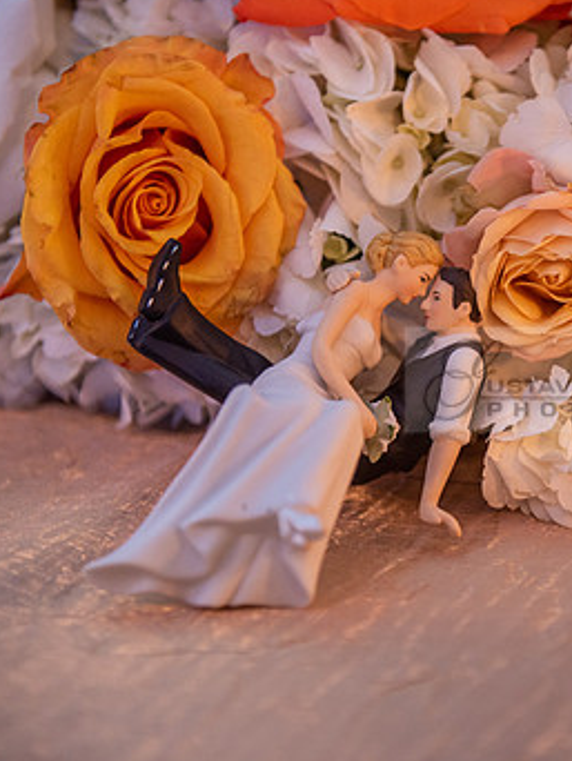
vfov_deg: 19.4
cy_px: 379
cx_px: 599
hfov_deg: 14.4
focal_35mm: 101
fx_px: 2222
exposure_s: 1/80
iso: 640
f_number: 2.8
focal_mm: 62
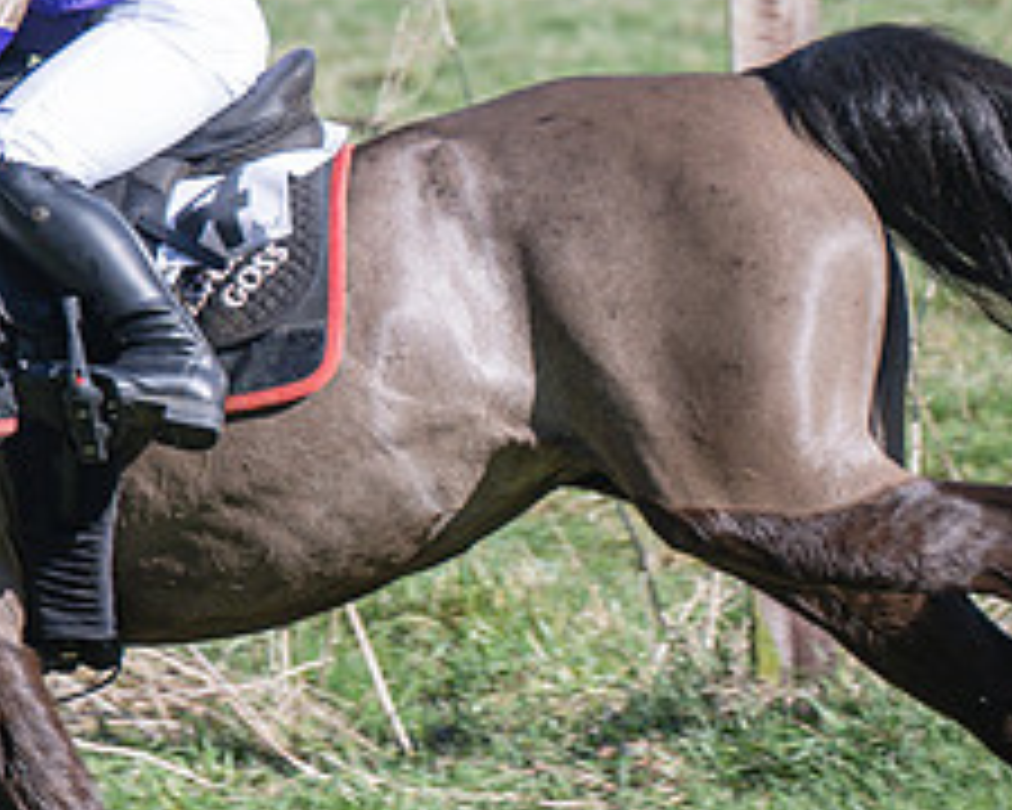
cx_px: -64
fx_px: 21086
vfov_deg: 2.2
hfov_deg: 2.7
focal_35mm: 704
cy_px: 160
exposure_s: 1/1000
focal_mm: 140
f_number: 4
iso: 125
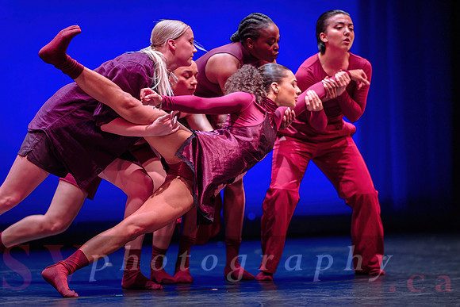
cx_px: 253
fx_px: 1477
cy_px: 169
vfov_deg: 11.9
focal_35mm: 116
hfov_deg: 17.7
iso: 1250
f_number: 1.4
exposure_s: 1/320
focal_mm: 105
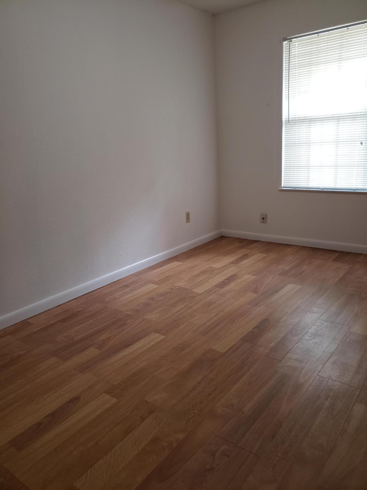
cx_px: 184
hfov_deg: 53.1
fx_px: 368
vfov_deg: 67.3
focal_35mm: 26
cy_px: 245
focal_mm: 4.3
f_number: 1.5
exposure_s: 1/30
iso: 250
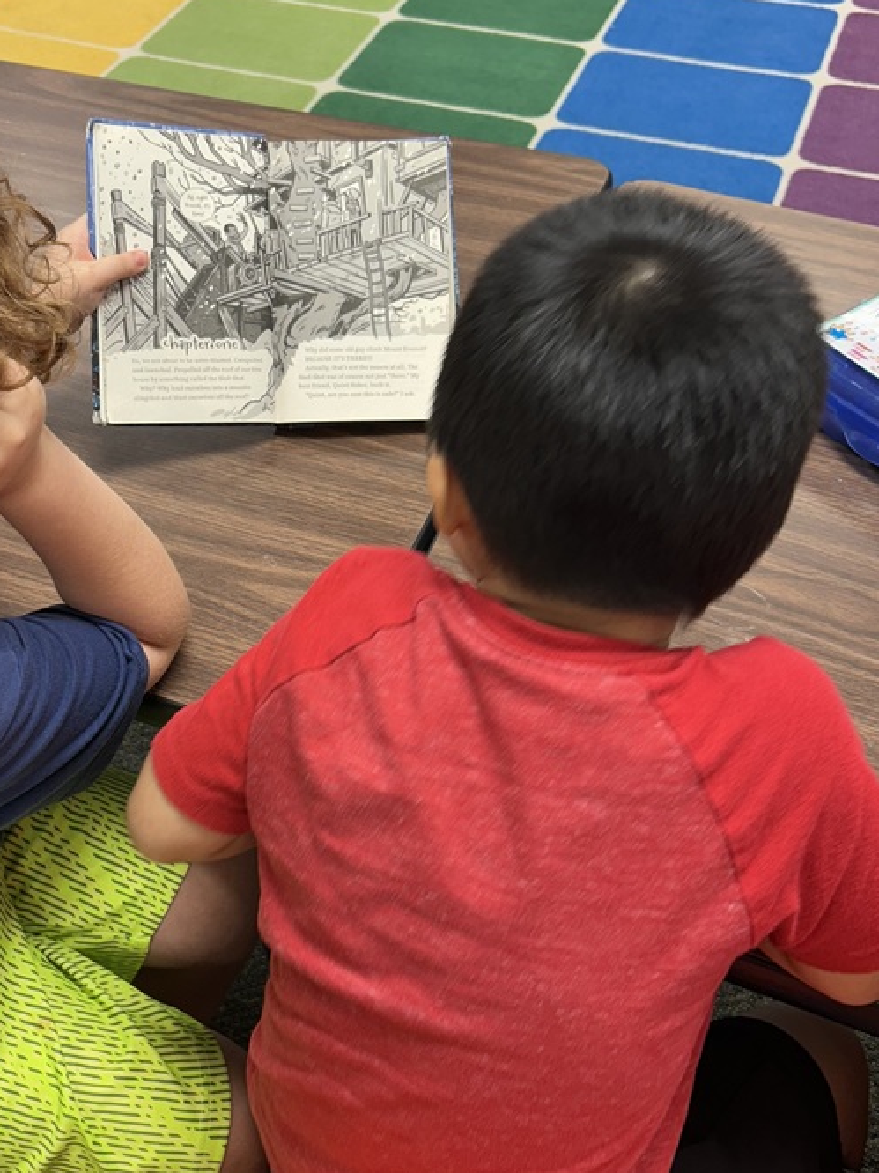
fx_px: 1355
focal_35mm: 40
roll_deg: +3.1
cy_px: 520
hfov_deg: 35.6
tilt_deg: -44.3
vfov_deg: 46.7
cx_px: 291
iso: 80
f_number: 1.5
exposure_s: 1/60
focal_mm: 5.7
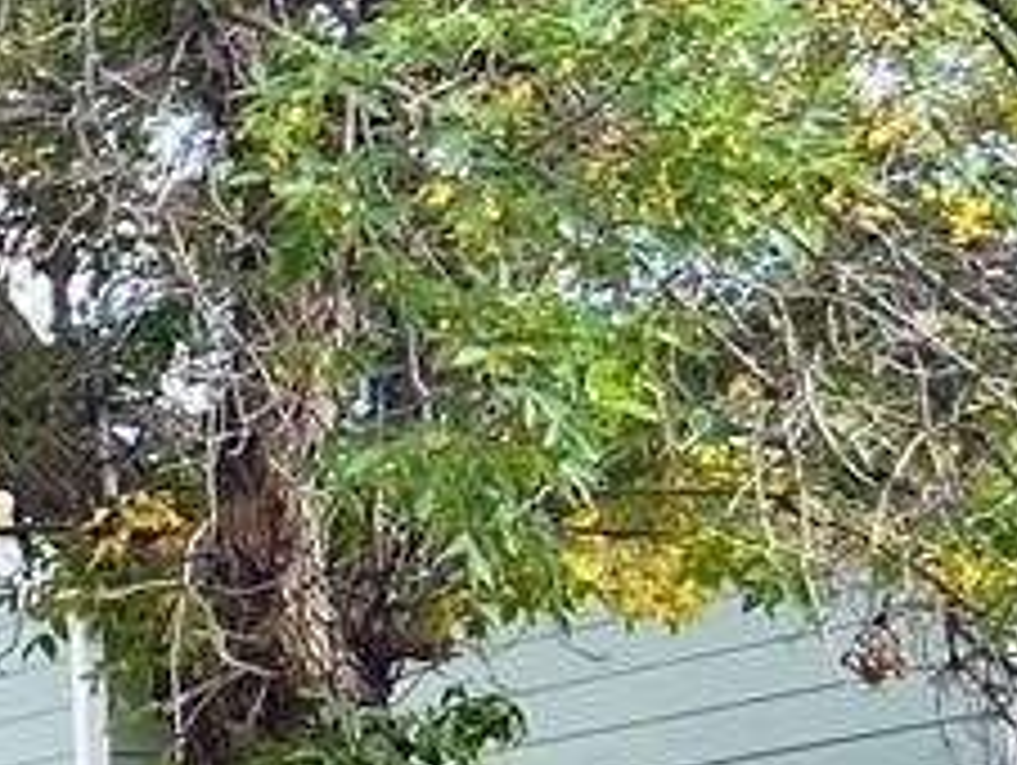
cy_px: 819
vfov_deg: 8.0
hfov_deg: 8.5
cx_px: -2250
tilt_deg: +6.5
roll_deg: -0.3
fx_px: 5412
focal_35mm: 184
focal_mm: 5.7
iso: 50
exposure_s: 1/389
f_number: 1.5
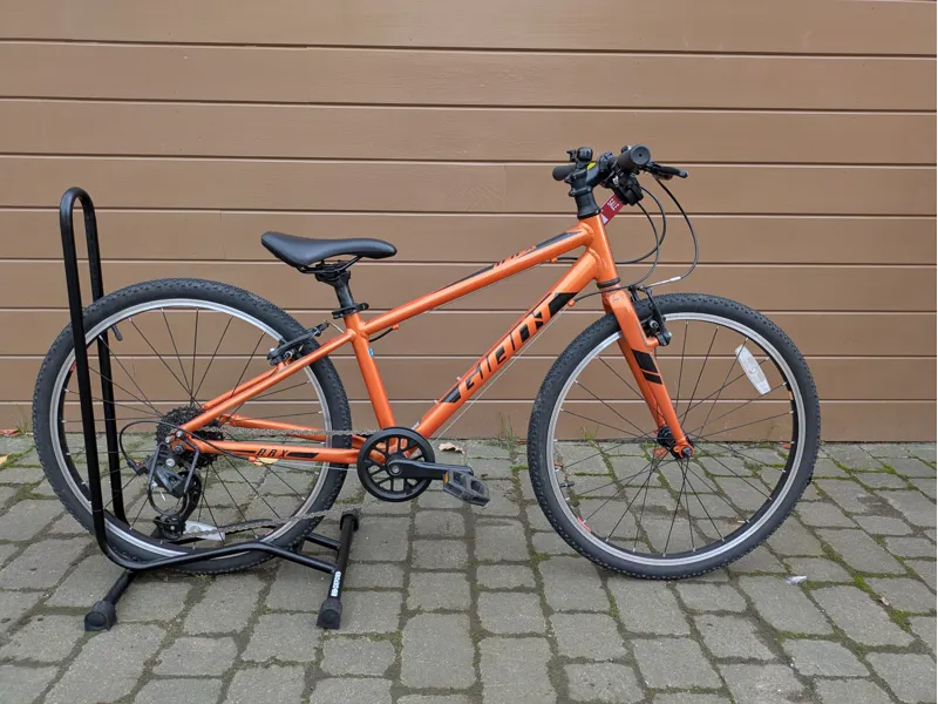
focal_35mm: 25
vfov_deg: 54.9
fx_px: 677
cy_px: 352
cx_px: 469
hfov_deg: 69.4
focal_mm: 5.43
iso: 38
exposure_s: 1/185
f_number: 1.89
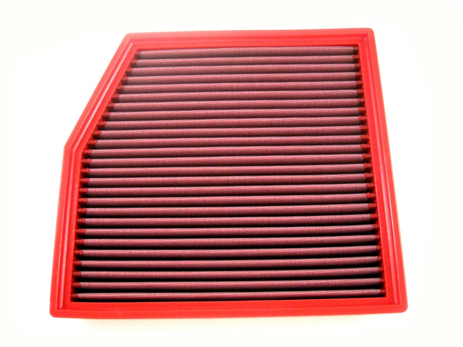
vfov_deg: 40.7
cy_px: 174
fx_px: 468
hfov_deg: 52.6
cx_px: 232
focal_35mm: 35
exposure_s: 1/37.7
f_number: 2.8
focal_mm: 5.7
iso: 400
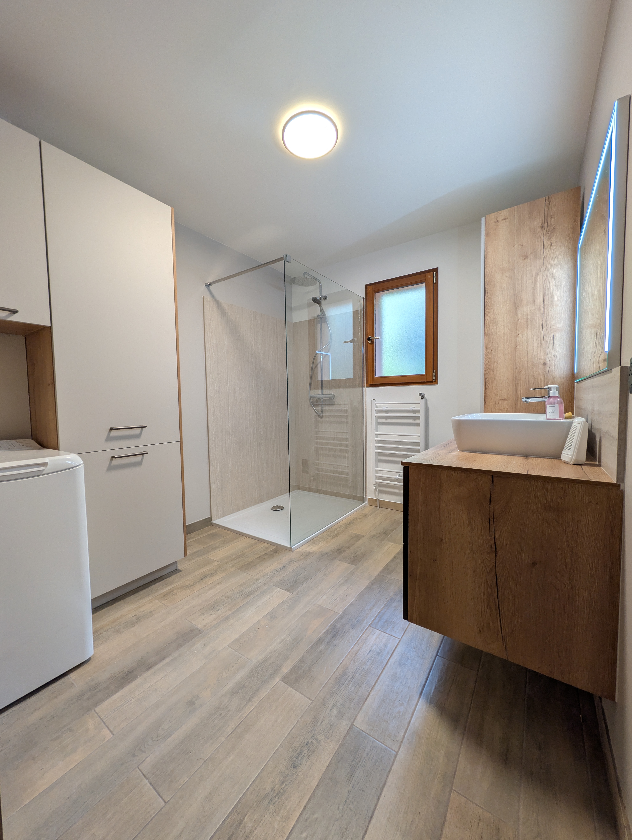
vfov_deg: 110.5
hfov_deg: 94.6
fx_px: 291
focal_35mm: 12
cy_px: 420
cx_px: 316
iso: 49
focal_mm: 2.02
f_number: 1.7
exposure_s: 1/100
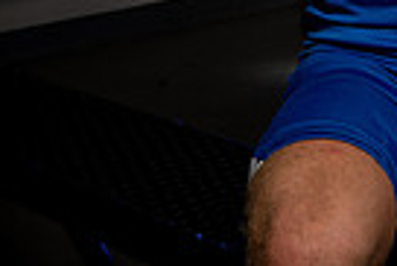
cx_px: 429
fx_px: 1534
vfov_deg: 9.0
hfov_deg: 14.4
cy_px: -351
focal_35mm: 139
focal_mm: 42
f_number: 8
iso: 64
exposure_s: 1/250
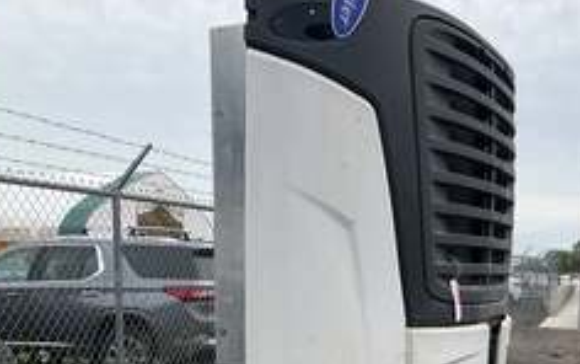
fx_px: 823
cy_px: 344
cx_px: 342
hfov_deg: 38.7
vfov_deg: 24.1
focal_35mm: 52
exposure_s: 1/1848
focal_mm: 3
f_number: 1.8
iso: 25
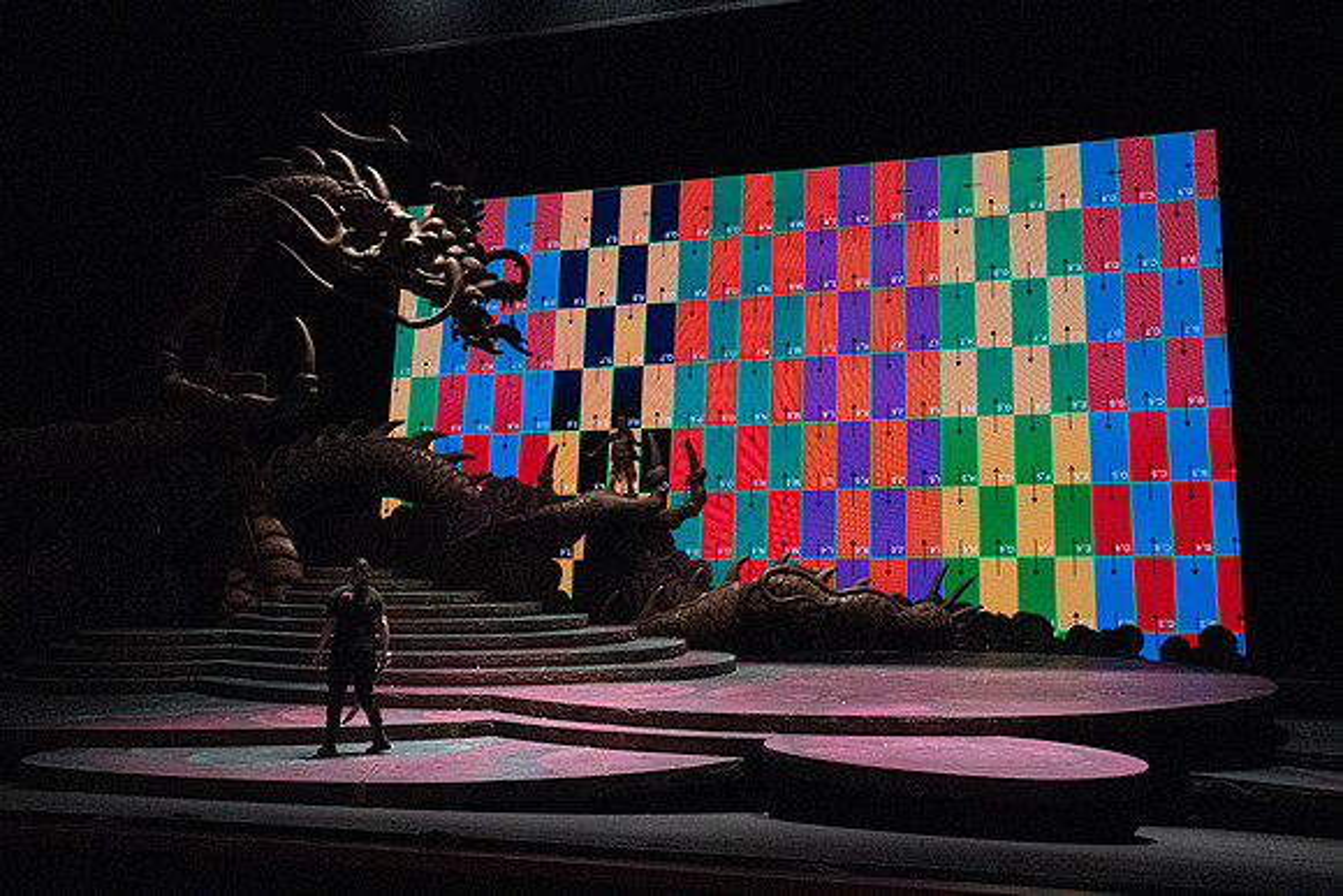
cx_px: 672
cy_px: 448
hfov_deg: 55.8
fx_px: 1269
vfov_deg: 38.9
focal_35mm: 34
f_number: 9
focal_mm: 34
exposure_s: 1/400
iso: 25600
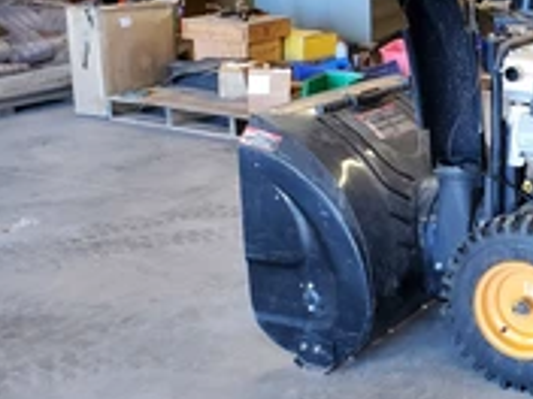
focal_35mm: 59
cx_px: 548
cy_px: 145
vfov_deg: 24.7
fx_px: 908
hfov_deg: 30.2
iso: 200
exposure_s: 1/39
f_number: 2.4
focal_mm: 4.3
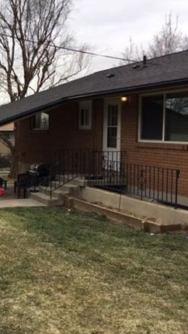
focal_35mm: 47
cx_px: -53
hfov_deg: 22.8
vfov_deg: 43.7
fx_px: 416
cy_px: 157
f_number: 2.2
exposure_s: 1/541
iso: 25
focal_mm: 4.15
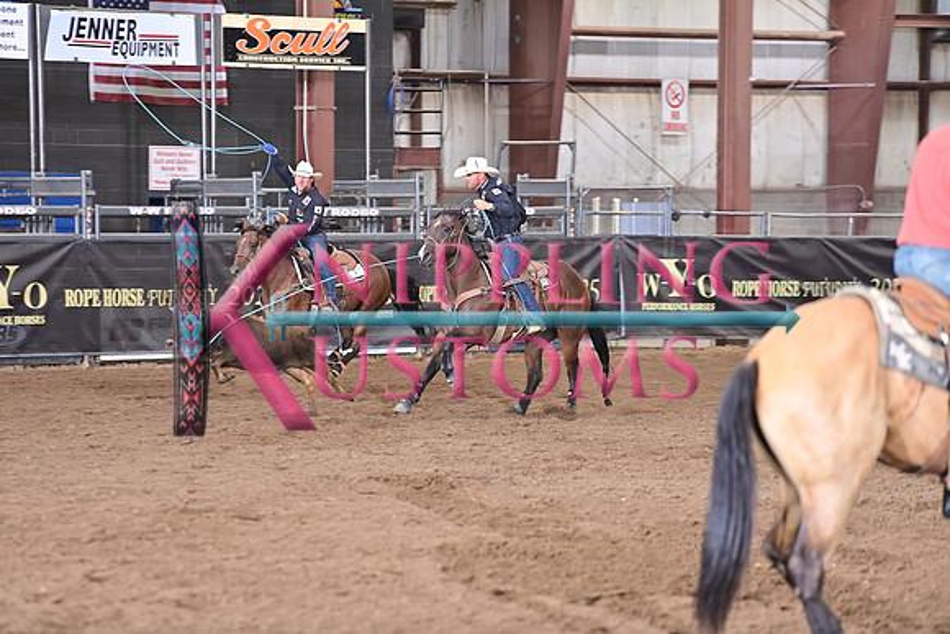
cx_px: 475
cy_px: 317
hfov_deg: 10.3
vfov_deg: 6.9
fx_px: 5279
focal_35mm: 200
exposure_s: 1/250
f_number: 3.5
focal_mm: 200
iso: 2500
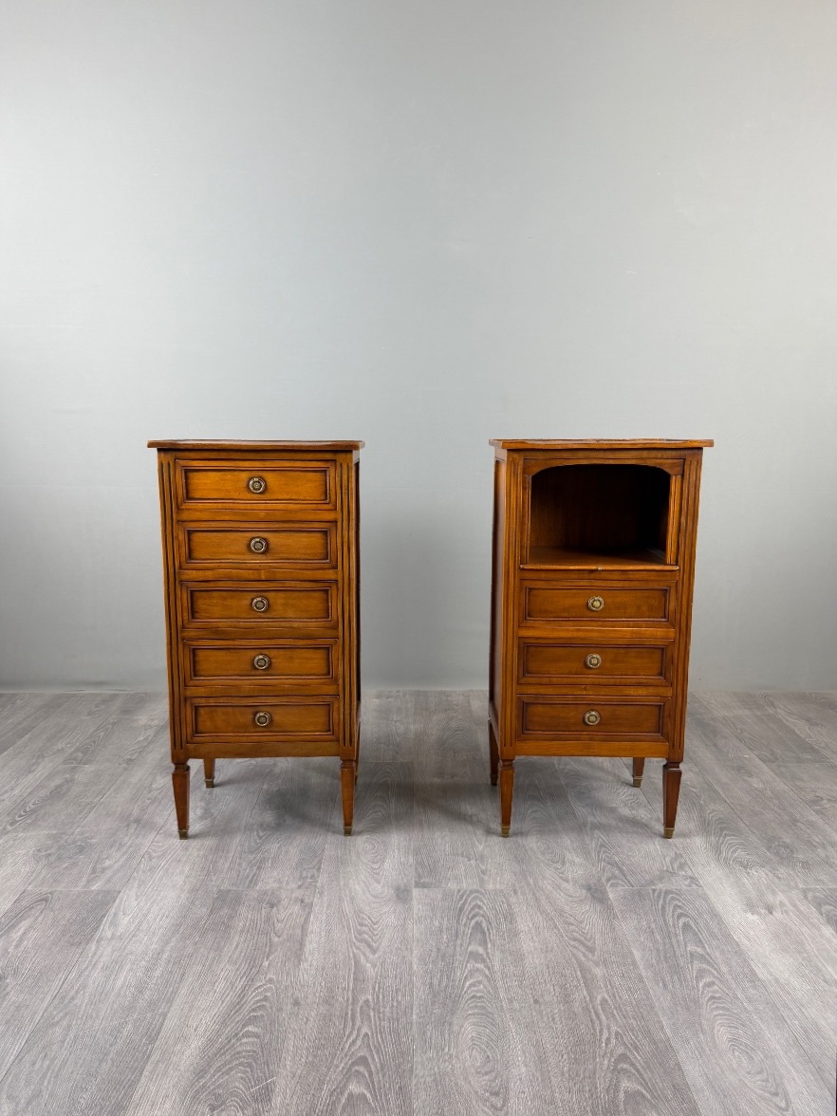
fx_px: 774
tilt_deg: -9.5
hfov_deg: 56.8
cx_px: 418
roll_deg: +0.0
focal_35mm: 24
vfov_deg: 71.6
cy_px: 558
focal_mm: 6.76
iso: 160
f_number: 1.78
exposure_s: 1/100
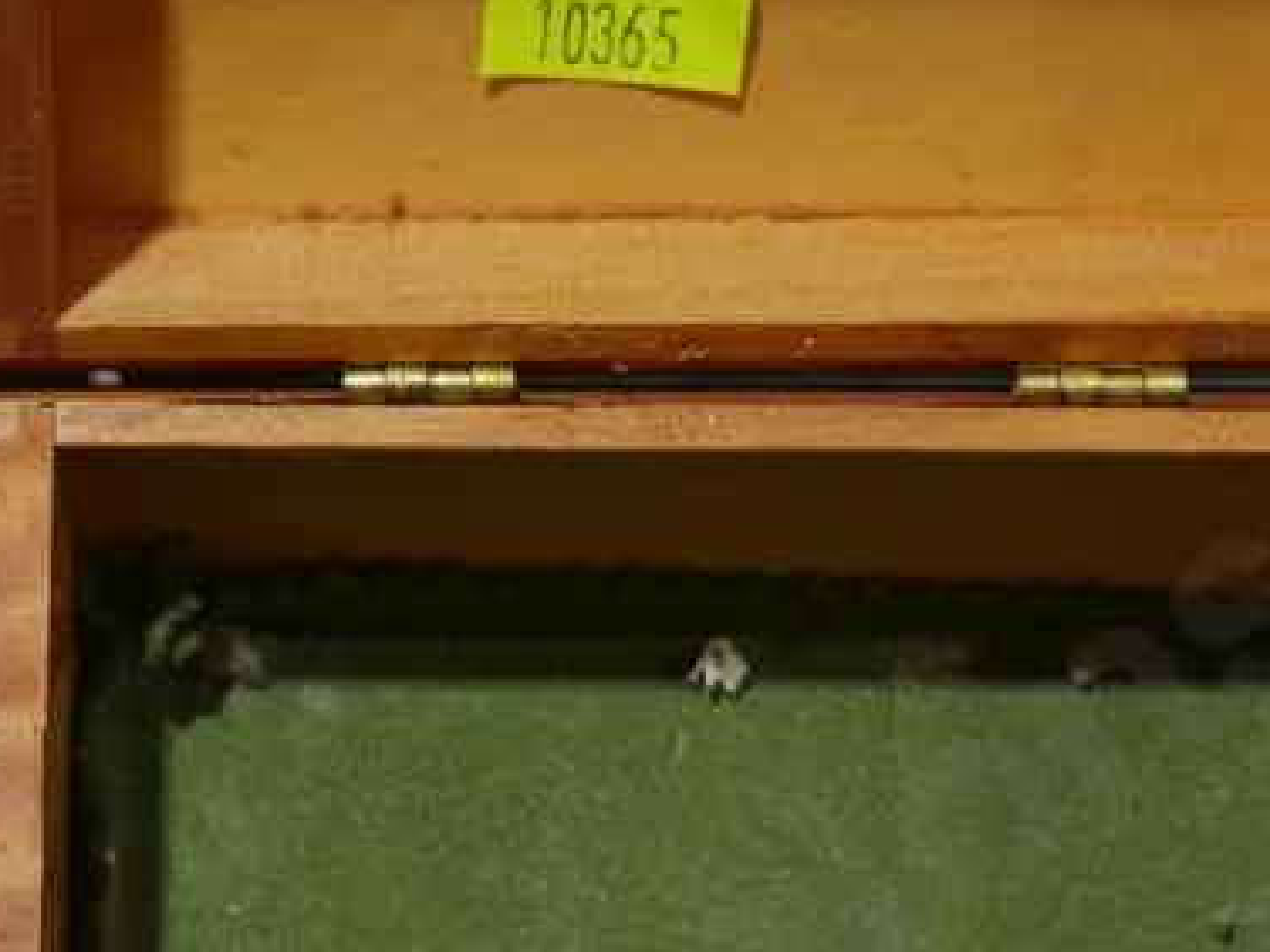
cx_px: 574
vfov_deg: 13.2
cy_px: 1119
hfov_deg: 18.0
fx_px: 3999
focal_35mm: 109
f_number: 4.5
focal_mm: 20
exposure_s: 1/60
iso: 200
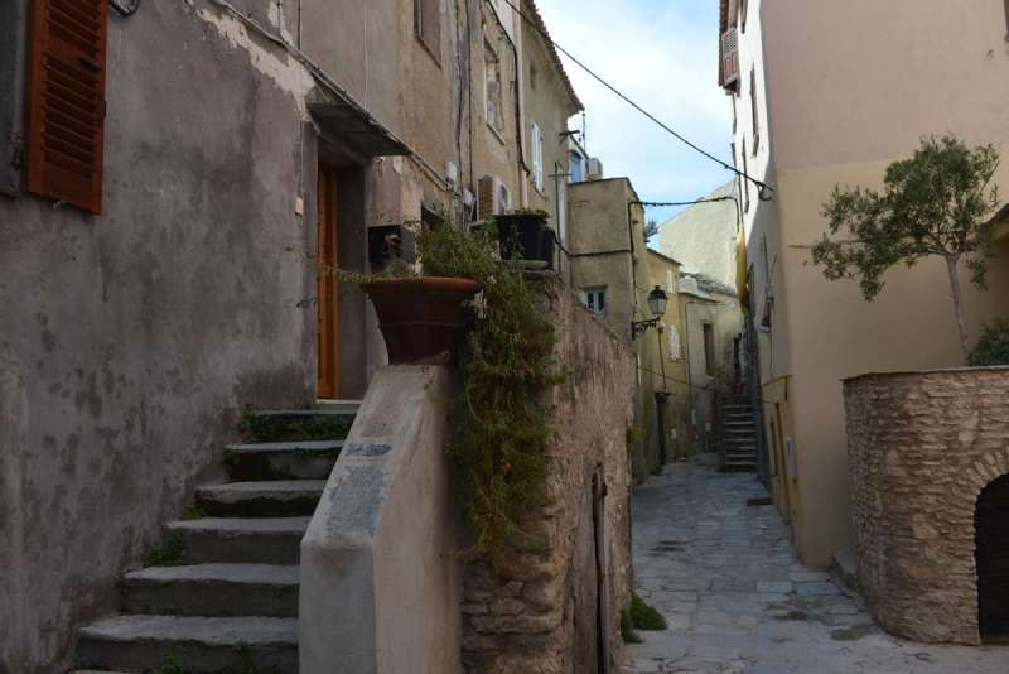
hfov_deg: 63.6
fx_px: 813
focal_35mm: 29
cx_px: 504
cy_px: 337
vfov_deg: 45.0
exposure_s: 1/125
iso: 125
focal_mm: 29
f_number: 5.6
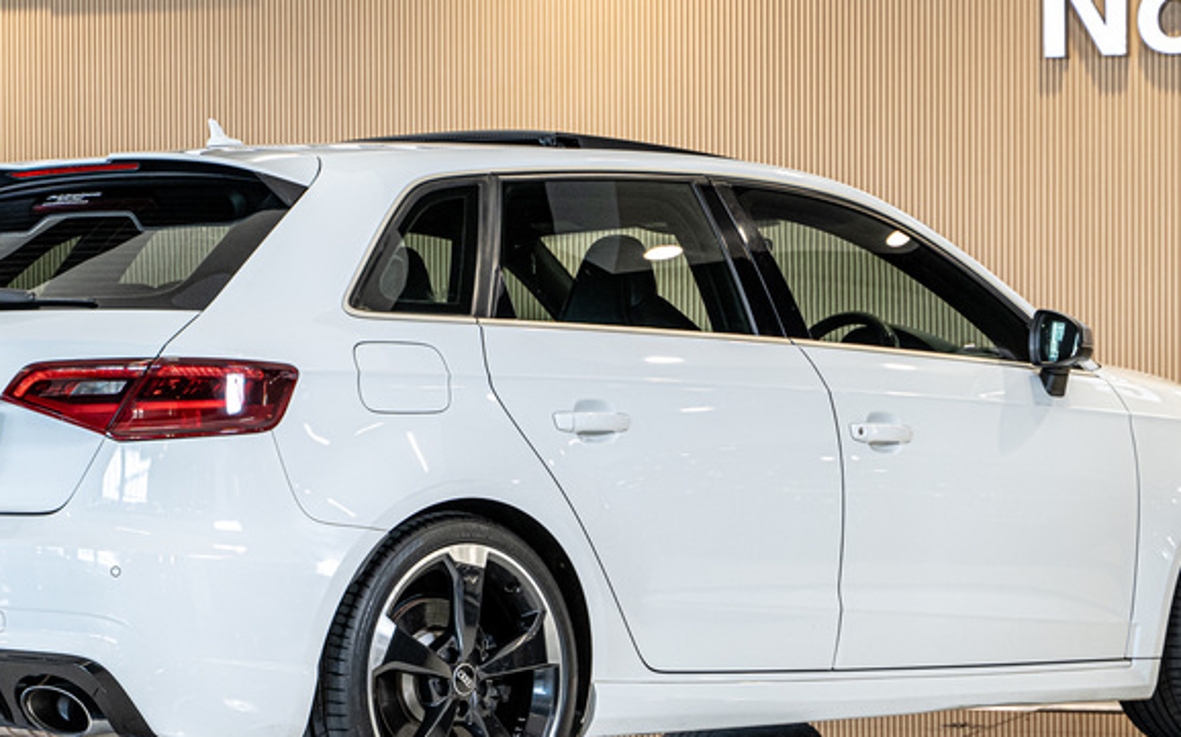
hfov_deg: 18.9
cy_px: 472
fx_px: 3540
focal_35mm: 110
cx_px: 498
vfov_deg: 11.9
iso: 800
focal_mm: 61
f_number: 4
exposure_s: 1/125
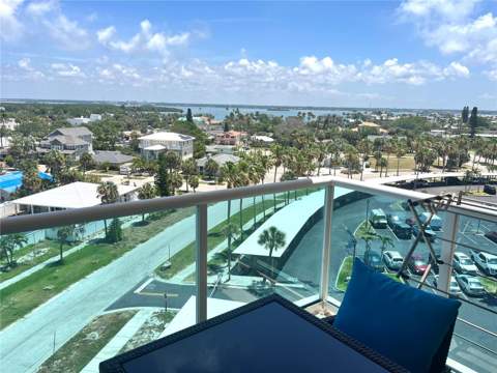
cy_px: 186
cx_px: 248
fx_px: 373
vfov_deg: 53.1
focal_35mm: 26
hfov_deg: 67.3
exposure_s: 1/2688
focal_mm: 5.1
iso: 50
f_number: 1.6
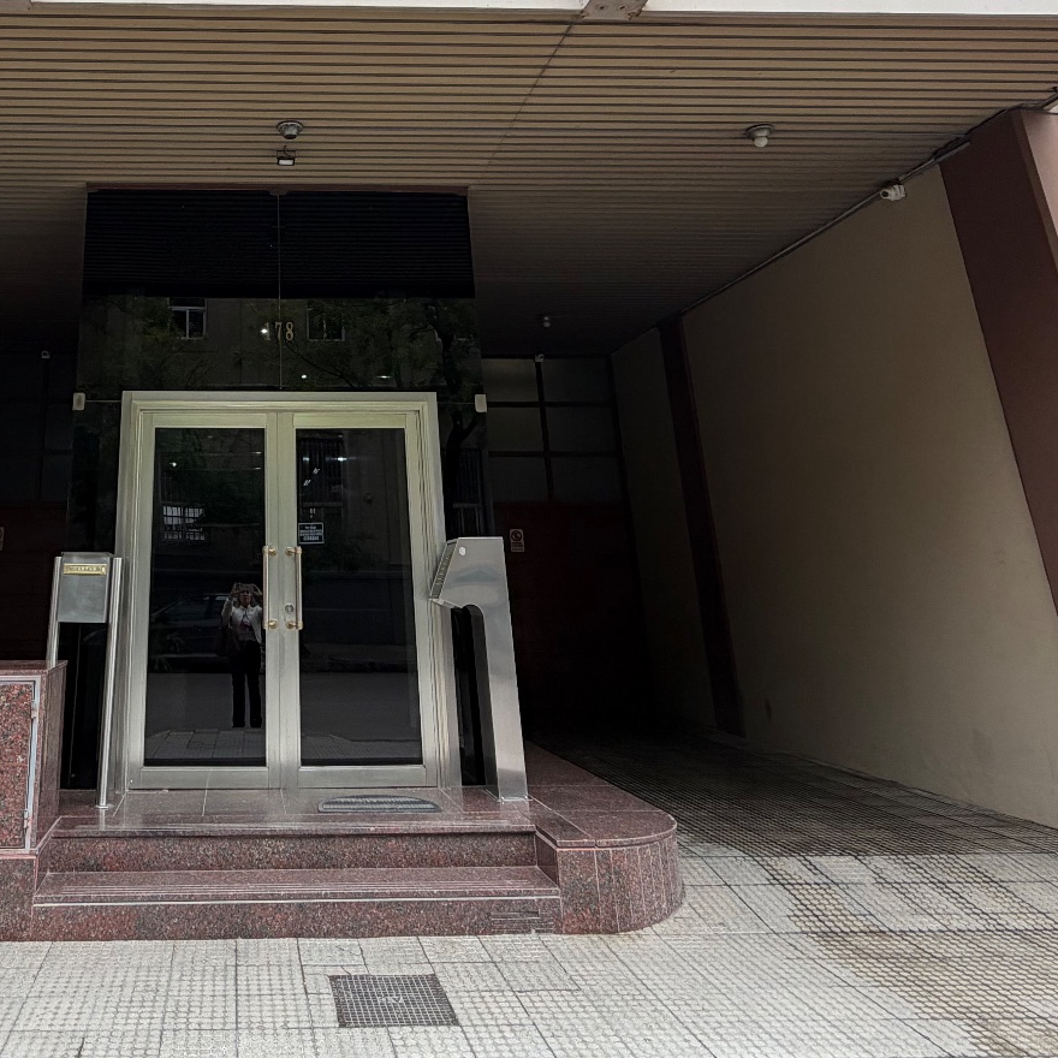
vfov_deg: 56.3
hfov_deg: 56.4
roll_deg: +0.5
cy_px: 269
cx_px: 275
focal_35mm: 27
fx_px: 934
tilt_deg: +19.3
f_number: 2.2
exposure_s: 1/144
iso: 40
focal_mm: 2.22
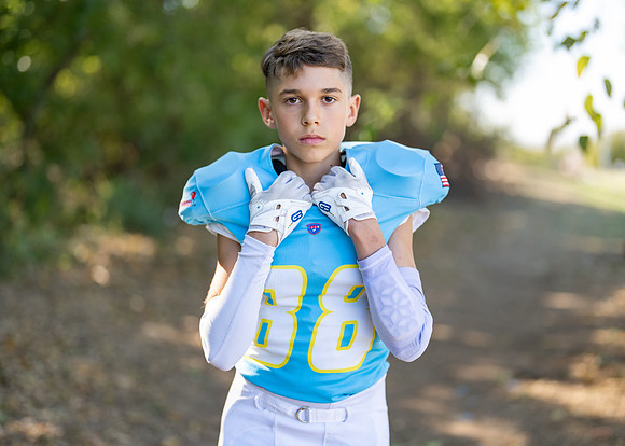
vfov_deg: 25.4
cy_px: 229
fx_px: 989
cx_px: 322
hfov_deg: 35.1
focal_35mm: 56
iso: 100
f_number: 1.2
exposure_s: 1/1250
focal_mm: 50
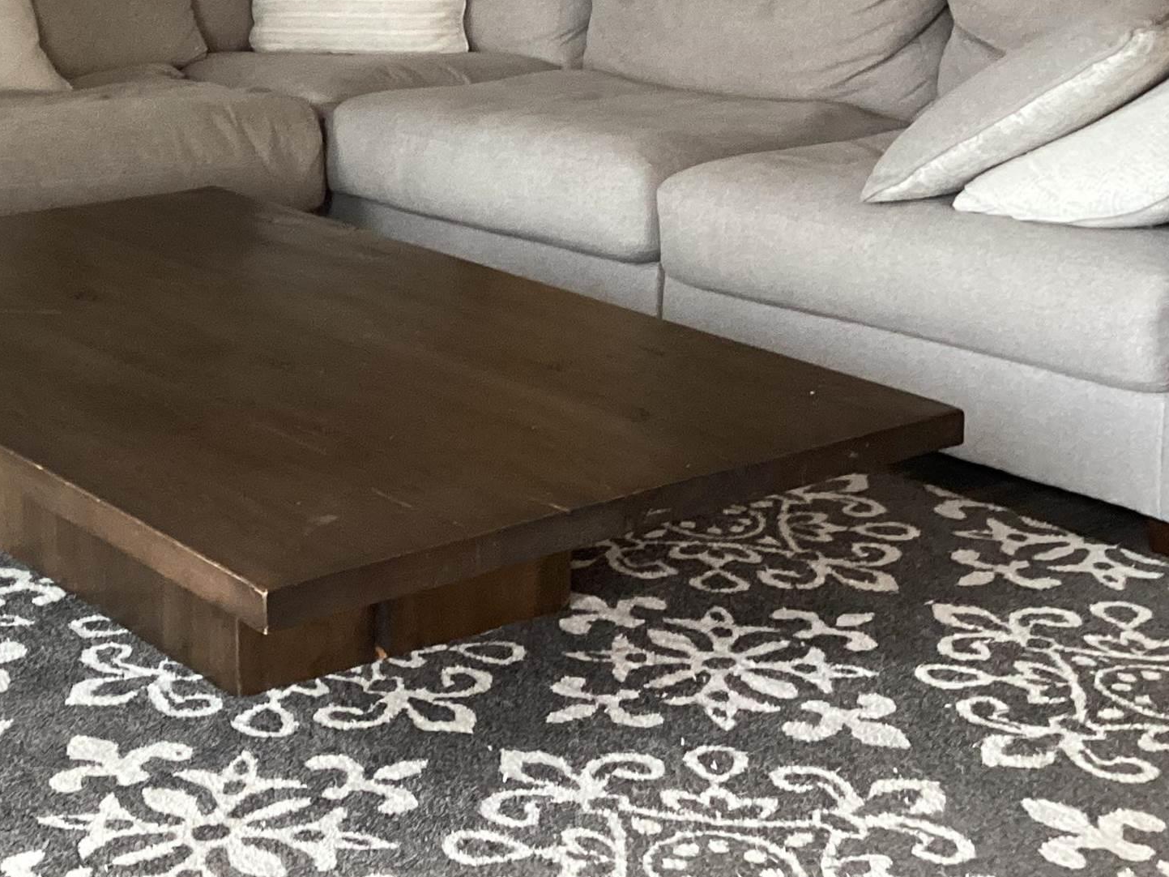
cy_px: 20
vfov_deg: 21.5
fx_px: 2229
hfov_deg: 28.4
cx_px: 151
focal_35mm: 66
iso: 320
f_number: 2.4
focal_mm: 3.3
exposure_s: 1/60
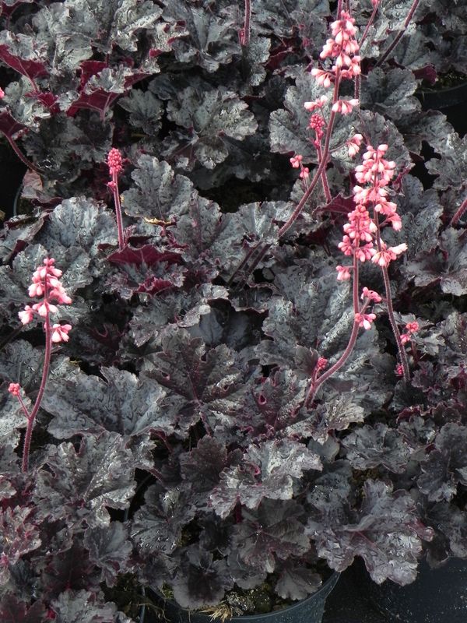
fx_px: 2105
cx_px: 234
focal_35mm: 117
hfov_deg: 12.7
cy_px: 312
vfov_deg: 16.8
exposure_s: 1/100
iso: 160
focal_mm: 20.8
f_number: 4.5
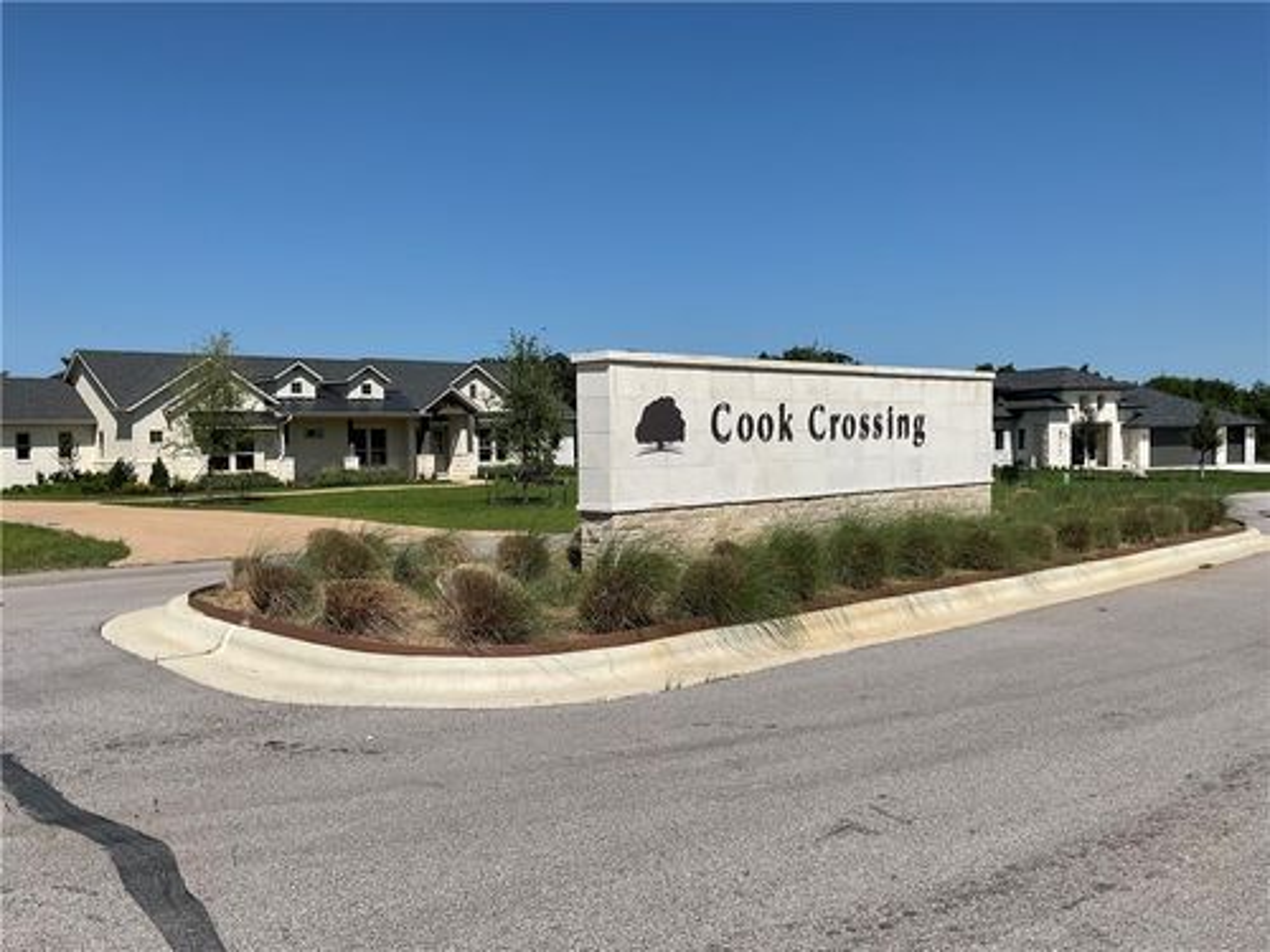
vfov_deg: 48.2
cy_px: 476
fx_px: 1064
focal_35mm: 29
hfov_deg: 61.7
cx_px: 635
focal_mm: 3
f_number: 1.8
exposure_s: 1/4065
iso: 20
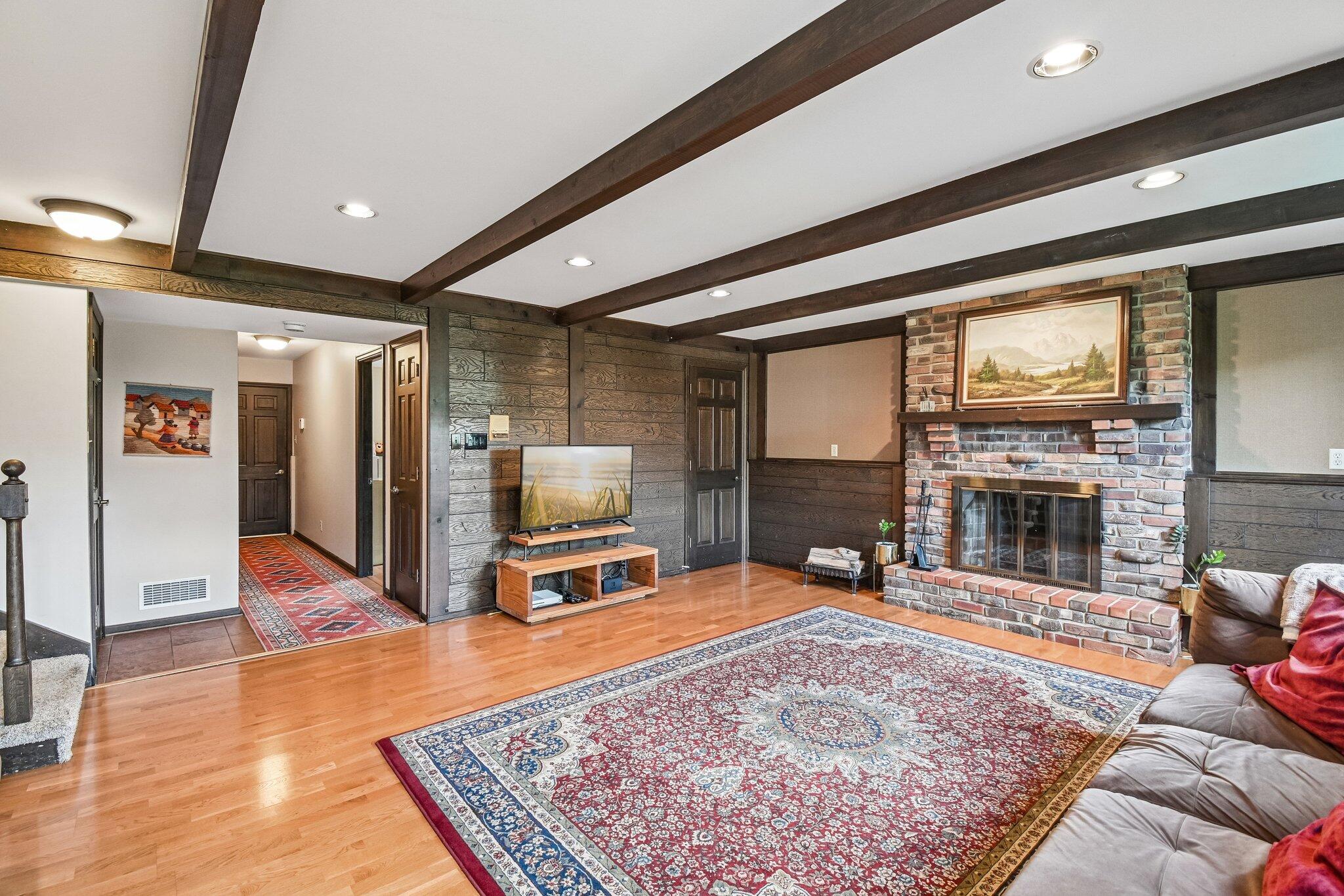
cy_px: 448
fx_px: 560
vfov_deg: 77.3
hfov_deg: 100.4
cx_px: 672
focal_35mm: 15
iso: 400
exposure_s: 1/2.5
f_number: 8
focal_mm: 10
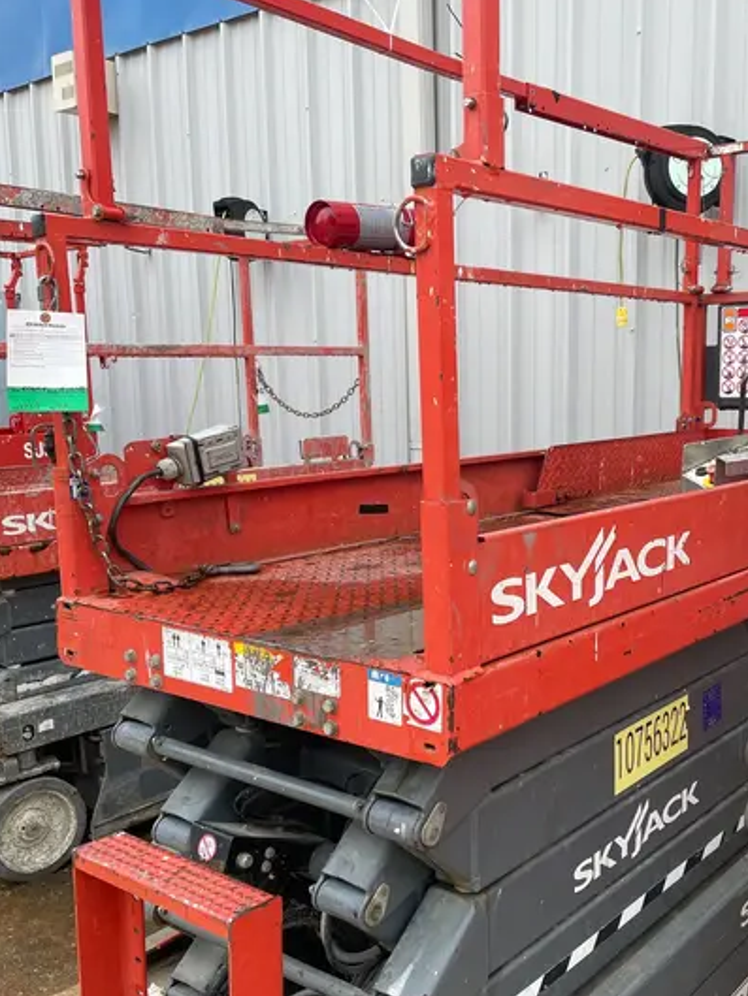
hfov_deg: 39.1
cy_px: 562
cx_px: 512
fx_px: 1037
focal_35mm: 36
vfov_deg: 51.2
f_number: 1.6
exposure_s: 1/306
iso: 32
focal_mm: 4.2
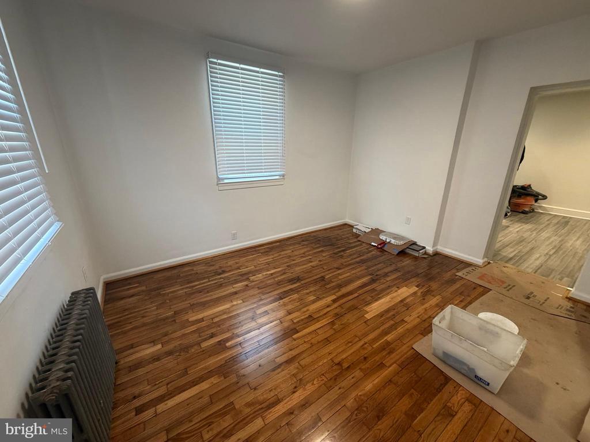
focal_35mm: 14
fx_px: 239
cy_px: 221
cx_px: 295
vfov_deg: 85.7
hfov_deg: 102.1
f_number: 2.2
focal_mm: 2.22
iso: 250
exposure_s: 1/60
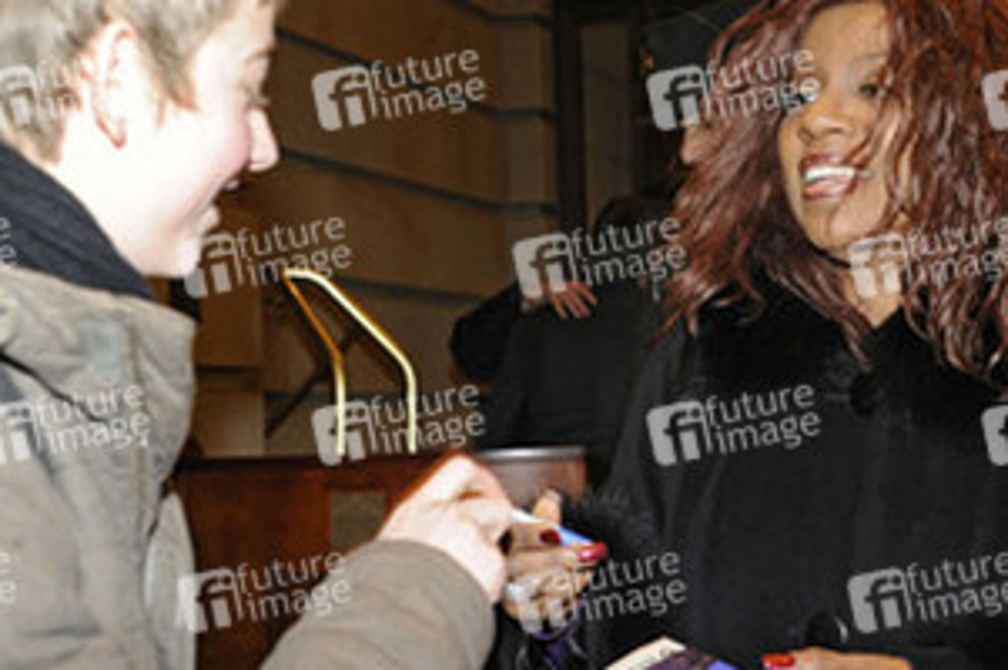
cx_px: 645
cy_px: 342
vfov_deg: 18.9
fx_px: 2014
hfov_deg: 28.0
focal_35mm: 72
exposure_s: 1/80
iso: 2000
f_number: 6.3
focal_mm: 48
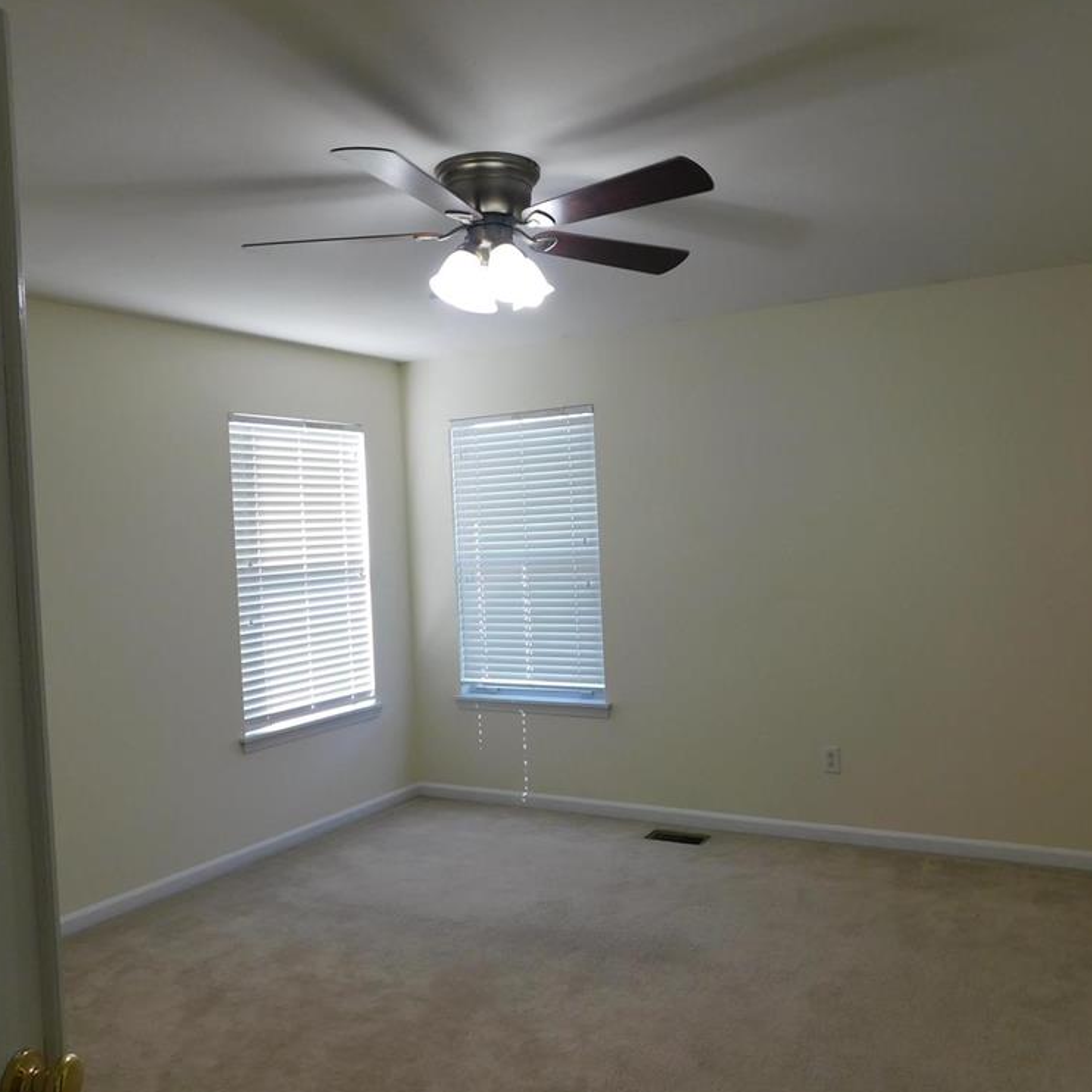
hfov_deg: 57.2
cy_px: 550
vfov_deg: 57.3
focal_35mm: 28
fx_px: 999
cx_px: 594
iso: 125
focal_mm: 4
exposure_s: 1/50
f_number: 3
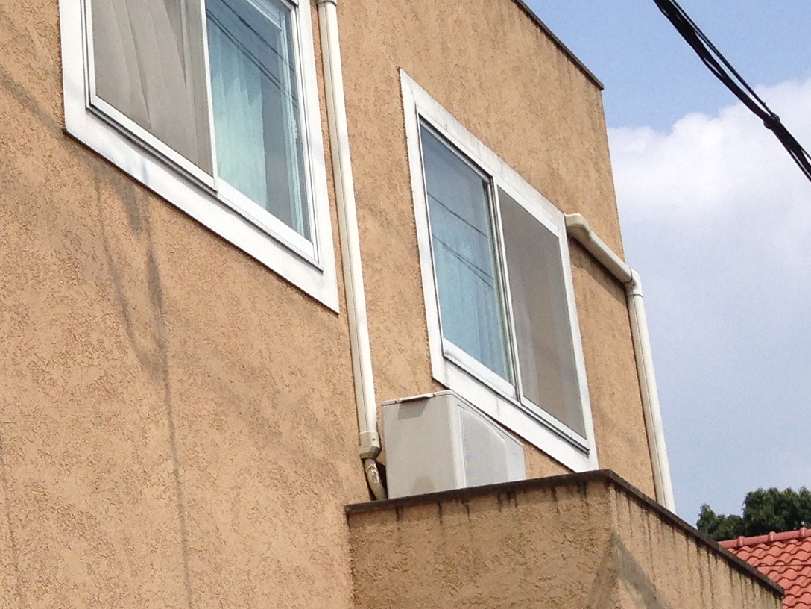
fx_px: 2319
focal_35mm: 99
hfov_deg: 18.6
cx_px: -217
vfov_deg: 14.9
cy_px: 281
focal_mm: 4.12
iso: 50
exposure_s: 1/2584
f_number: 2.4
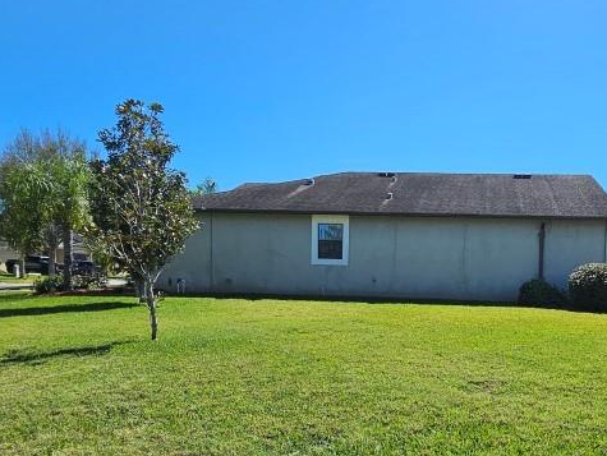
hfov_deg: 61.0
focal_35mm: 28
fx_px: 491
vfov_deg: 49.0
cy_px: 300
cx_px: 431
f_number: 2.2
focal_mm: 2.2
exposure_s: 1/3117
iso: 50
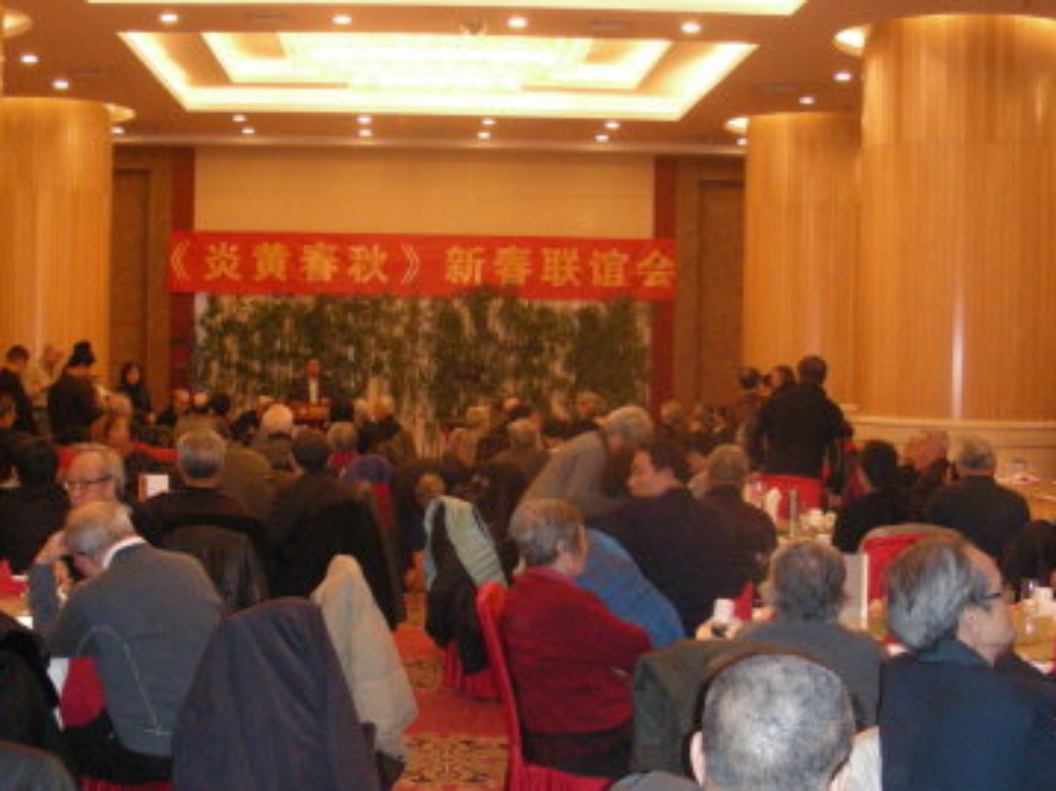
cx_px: 460
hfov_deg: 36.8
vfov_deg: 28.0
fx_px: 1585
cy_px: 429
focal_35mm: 52
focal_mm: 6.3
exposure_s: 1/60
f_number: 3.5
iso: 324
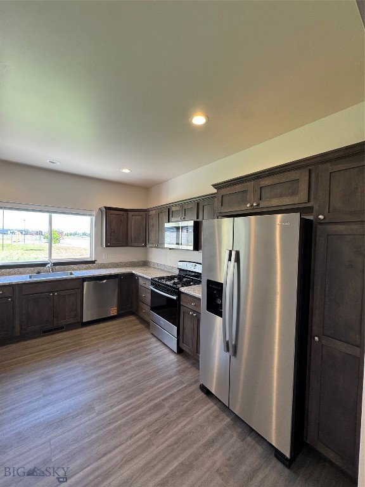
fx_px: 197
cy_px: 244
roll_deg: -0.9
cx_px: 182
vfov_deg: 102.1
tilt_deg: -0.1
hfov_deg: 85.7
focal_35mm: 14
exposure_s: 1/120
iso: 160
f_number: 2.2
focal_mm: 2.22
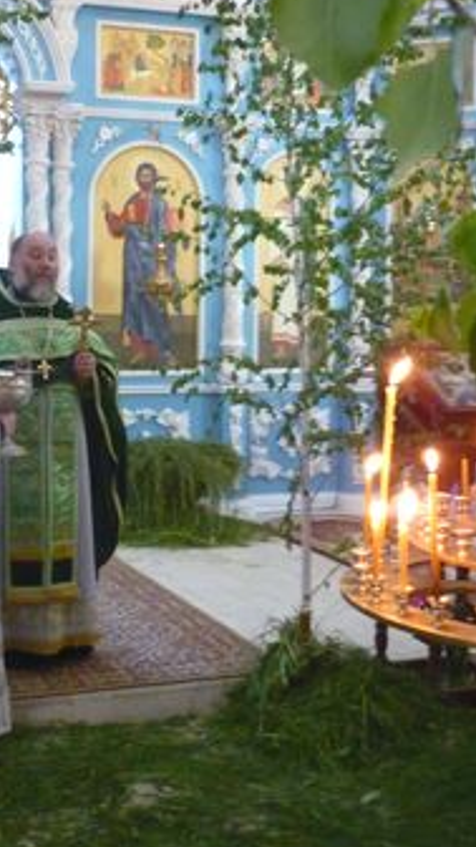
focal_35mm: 48
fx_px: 1077
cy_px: 363
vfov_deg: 42.8
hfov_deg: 24.5
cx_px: 98
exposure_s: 1/25
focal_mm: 5.5
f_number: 2.8
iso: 800
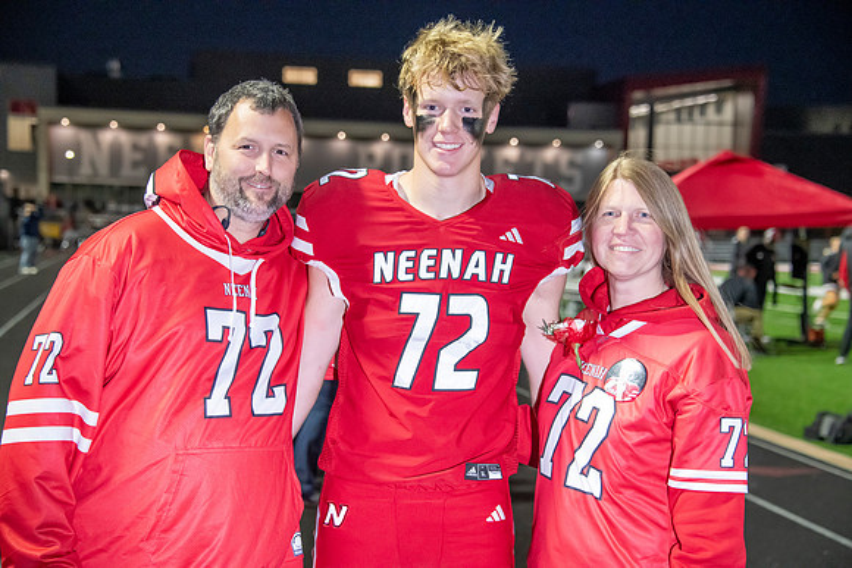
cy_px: 284
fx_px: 2012
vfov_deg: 16.1
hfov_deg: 23.9
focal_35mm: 85
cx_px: 426
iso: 5000
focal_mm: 85
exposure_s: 1/160
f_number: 5.6
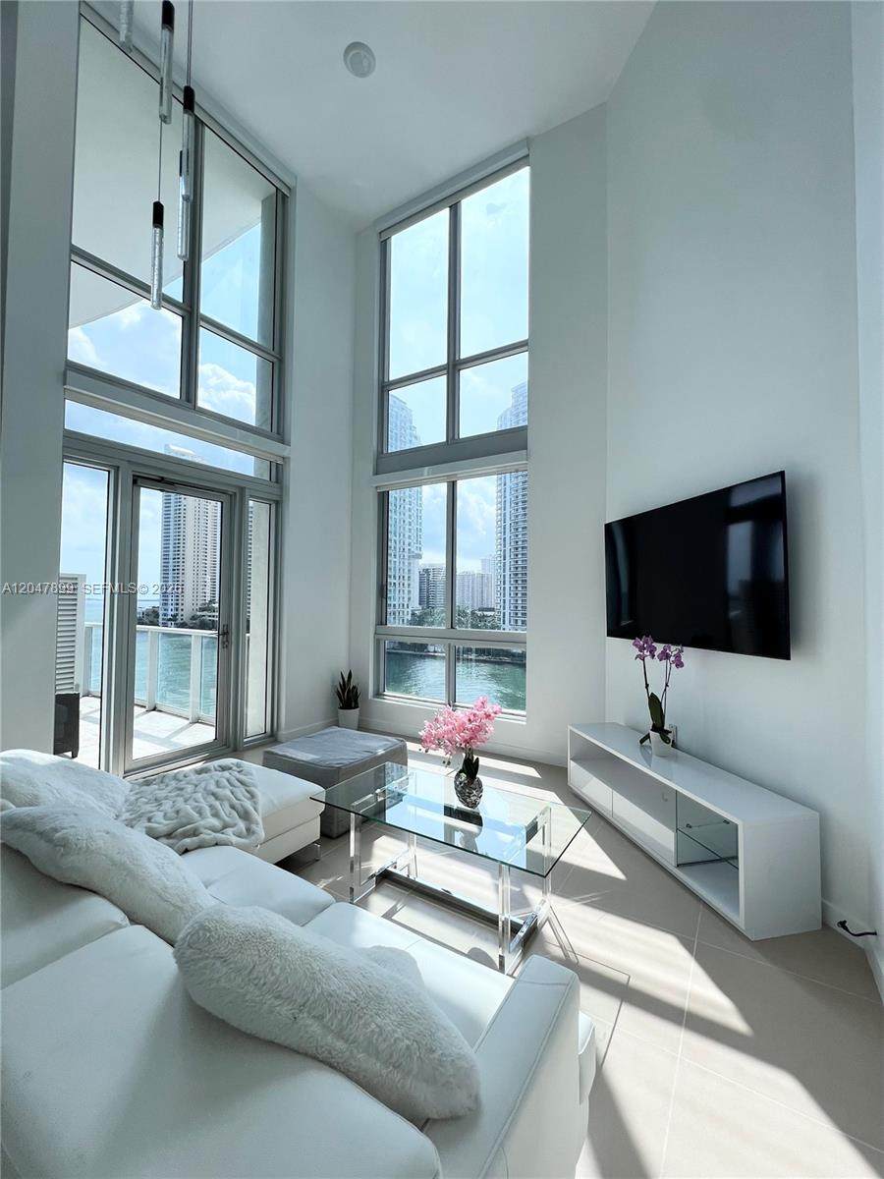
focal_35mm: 13
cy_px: 590
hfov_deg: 89.9
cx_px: 442
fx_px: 443
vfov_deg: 106.2
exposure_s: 1/1340
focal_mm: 1.57
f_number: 1.8
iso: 32
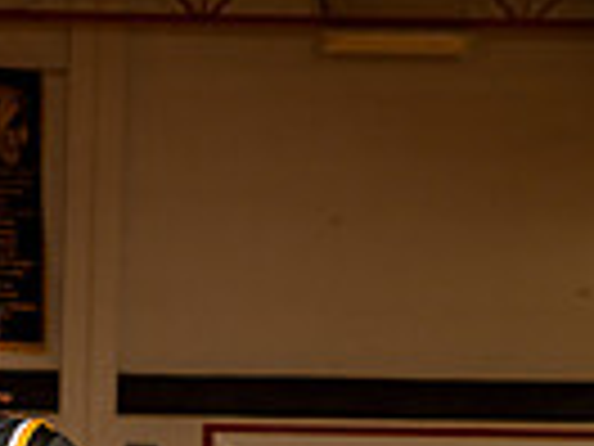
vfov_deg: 7.6
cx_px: -58
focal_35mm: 184
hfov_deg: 10.6
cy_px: 1005
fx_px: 3157
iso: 640
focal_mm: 56
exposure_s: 1/400
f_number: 7.1
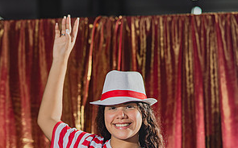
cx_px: 120
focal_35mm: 132
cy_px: 159
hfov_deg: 15.8
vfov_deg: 9.8
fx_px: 856
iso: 200
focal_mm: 85
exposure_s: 1/200
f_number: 2.5
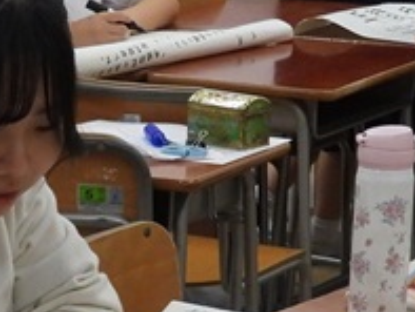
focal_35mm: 187
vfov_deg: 7.9
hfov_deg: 10.4
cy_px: 387
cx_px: -106
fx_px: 2243
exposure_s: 1/160
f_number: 3.2
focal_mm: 7.1
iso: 400
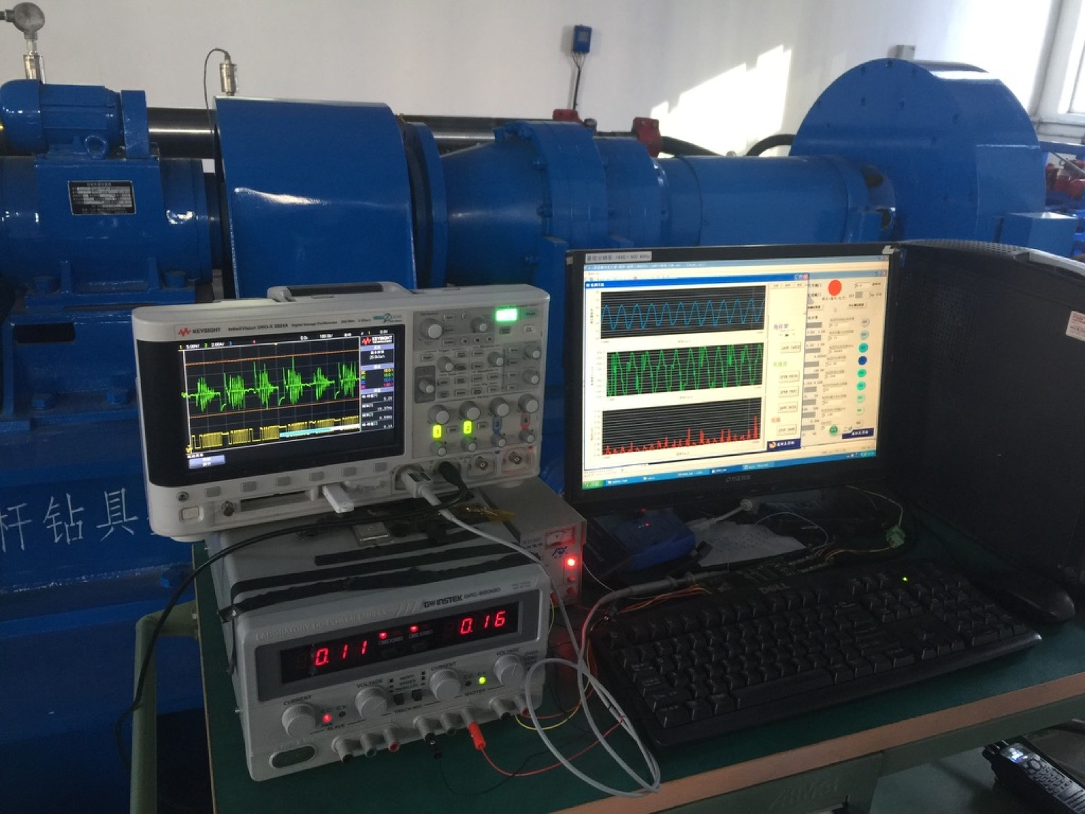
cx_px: 542
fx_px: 909
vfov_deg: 48.2
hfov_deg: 61.7
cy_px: 407
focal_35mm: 29
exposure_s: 1/17
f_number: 2.2
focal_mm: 4.15
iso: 64
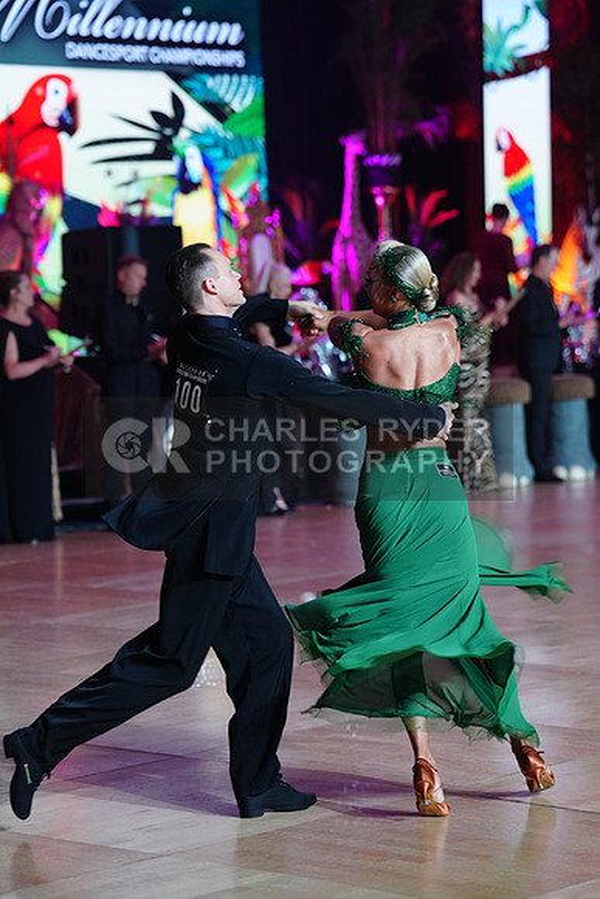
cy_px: 450
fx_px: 2823
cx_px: 300
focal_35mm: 113
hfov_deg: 12.1
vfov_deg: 18.1
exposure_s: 1/320
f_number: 3.5
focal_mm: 113
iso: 2500
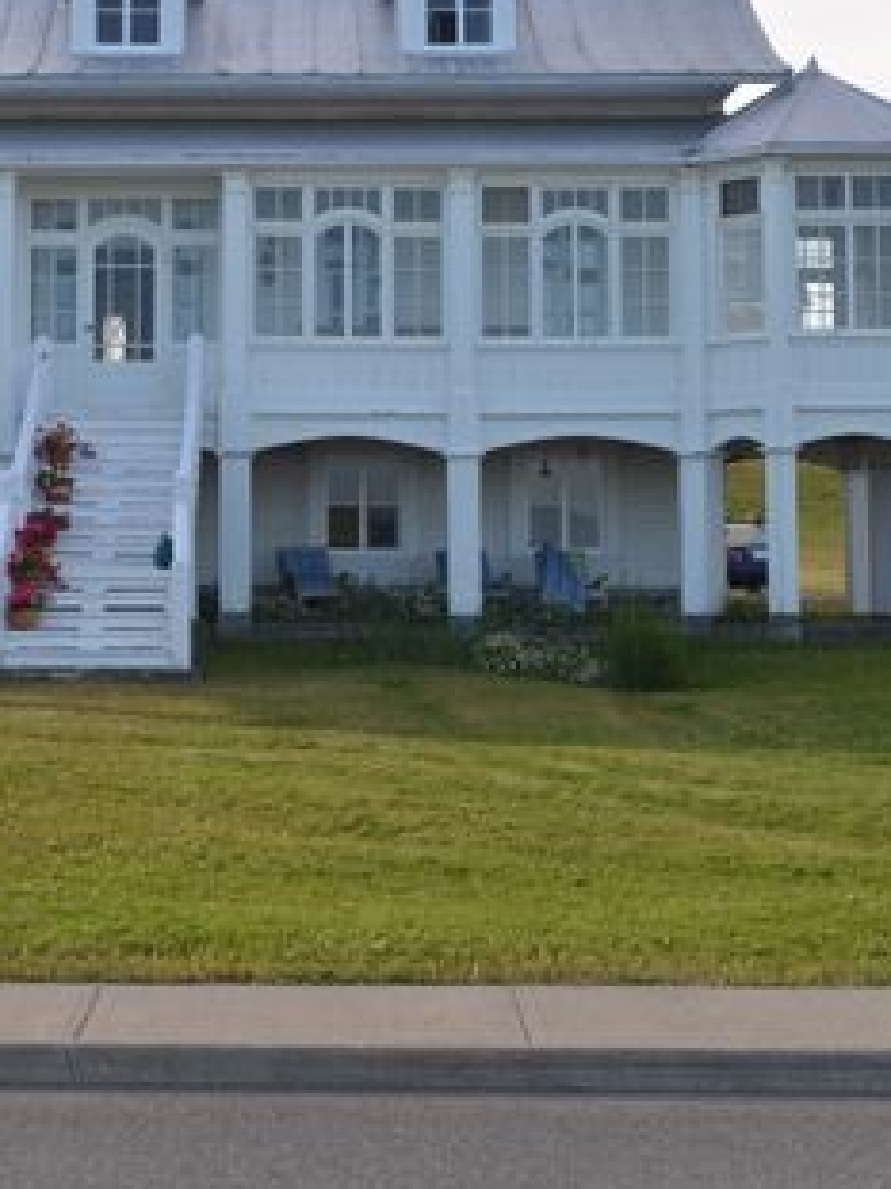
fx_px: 2679
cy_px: 442
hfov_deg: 18.8
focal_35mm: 78
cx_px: 226
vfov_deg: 25.0
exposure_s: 1/200
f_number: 7.1
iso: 100
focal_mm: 42
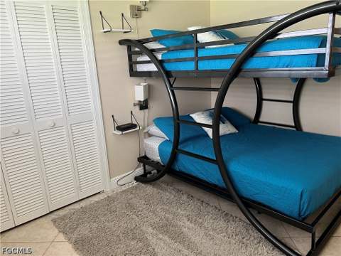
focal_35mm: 26
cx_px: 170
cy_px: 128
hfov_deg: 67.3
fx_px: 256
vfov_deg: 53.1
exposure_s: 1/60
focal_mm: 5.7
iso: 125
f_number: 1.5
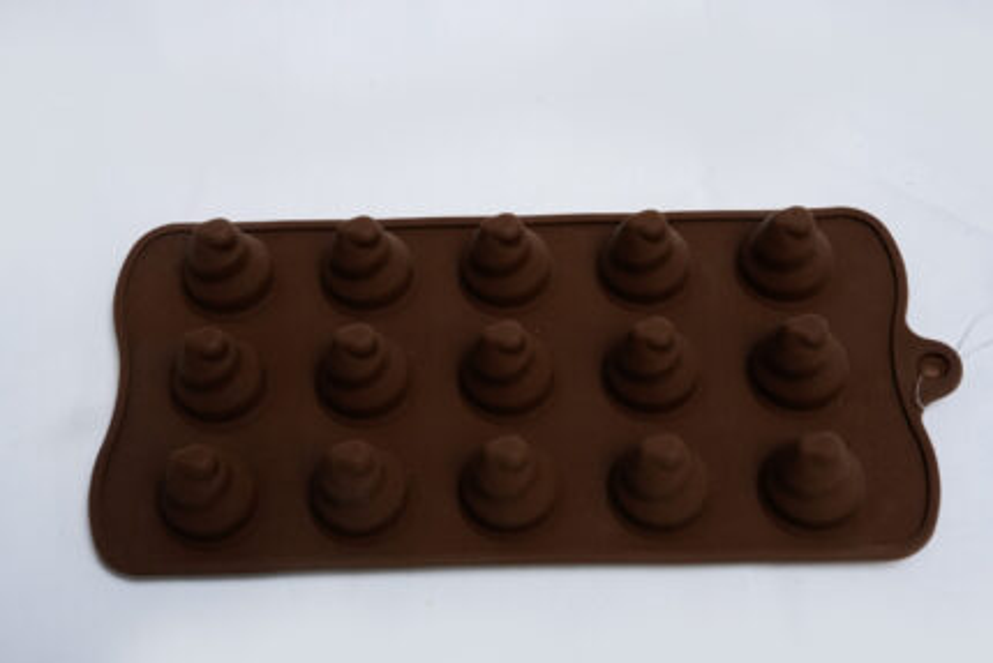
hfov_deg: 31.4
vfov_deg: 21.3
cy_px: 332
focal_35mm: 64
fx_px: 1766
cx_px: 496
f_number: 16
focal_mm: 64
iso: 6400
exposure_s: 1/160
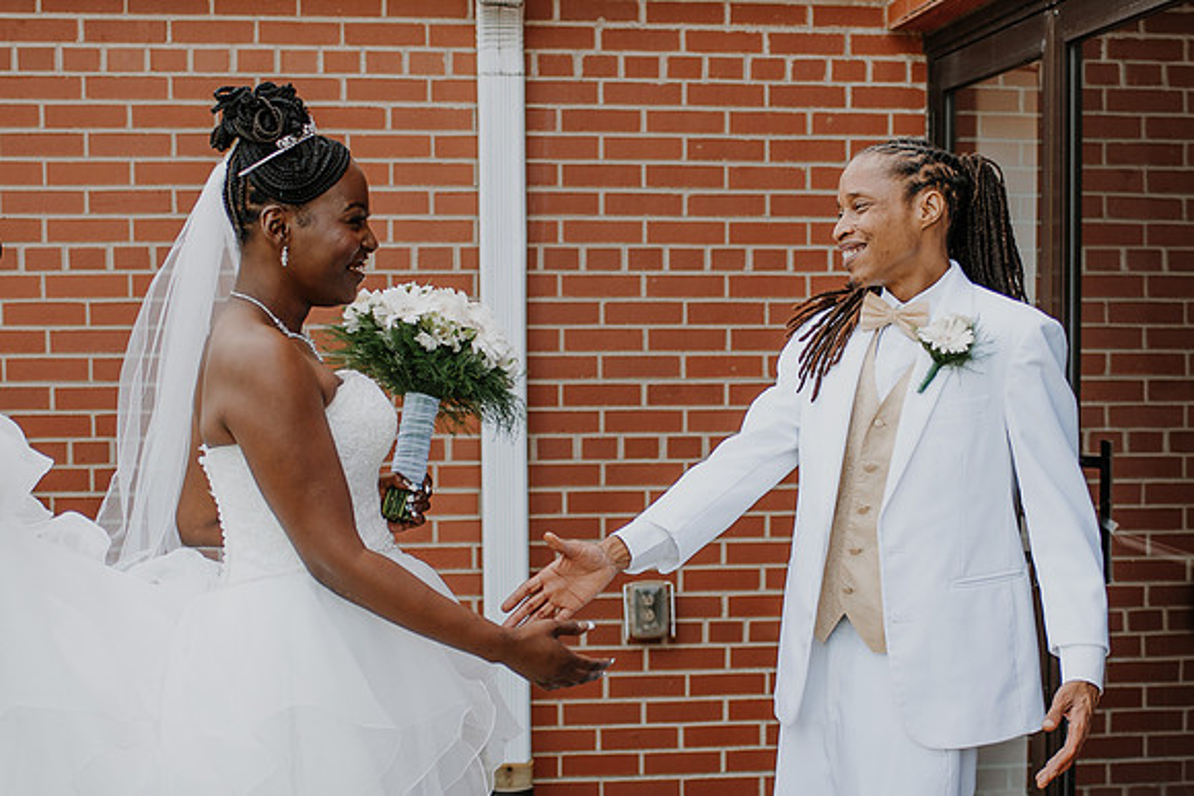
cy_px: 479
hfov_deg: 32.7
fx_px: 2036
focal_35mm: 61
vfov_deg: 22.1
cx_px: 663
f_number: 2.2
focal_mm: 35
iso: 100
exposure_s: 1/400
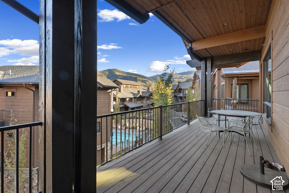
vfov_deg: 74.2
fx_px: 128
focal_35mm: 16
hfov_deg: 97.1
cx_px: 144
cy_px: 96
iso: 40
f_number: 11
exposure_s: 1/3
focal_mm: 15.9
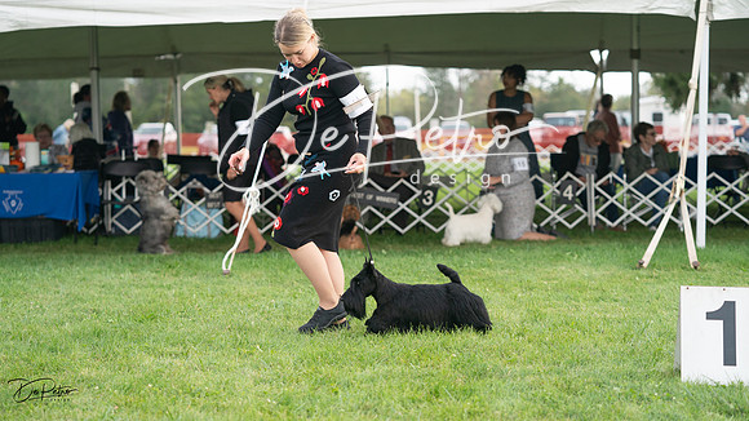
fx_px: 1747
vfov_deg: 13.7
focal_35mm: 88
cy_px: 210
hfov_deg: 24.2
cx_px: 374
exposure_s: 1/1000
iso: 640
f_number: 3.2
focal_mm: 84
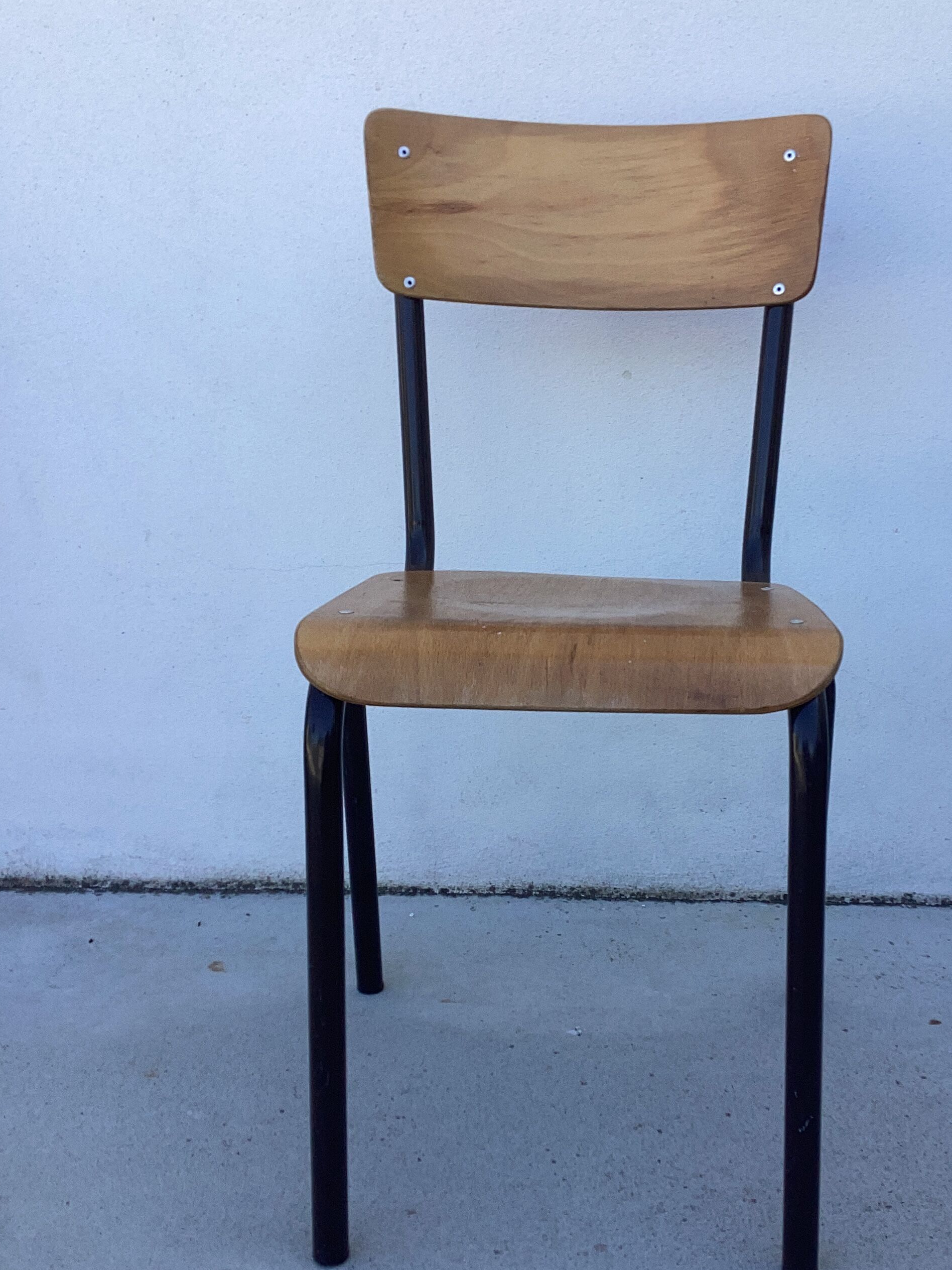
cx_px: 607
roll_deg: -1.4
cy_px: 647
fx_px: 1467
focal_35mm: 40
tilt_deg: -15.0
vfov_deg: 46.8
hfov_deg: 35.7
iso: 25
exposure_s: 1/302
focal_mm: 3.3
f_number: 2.4
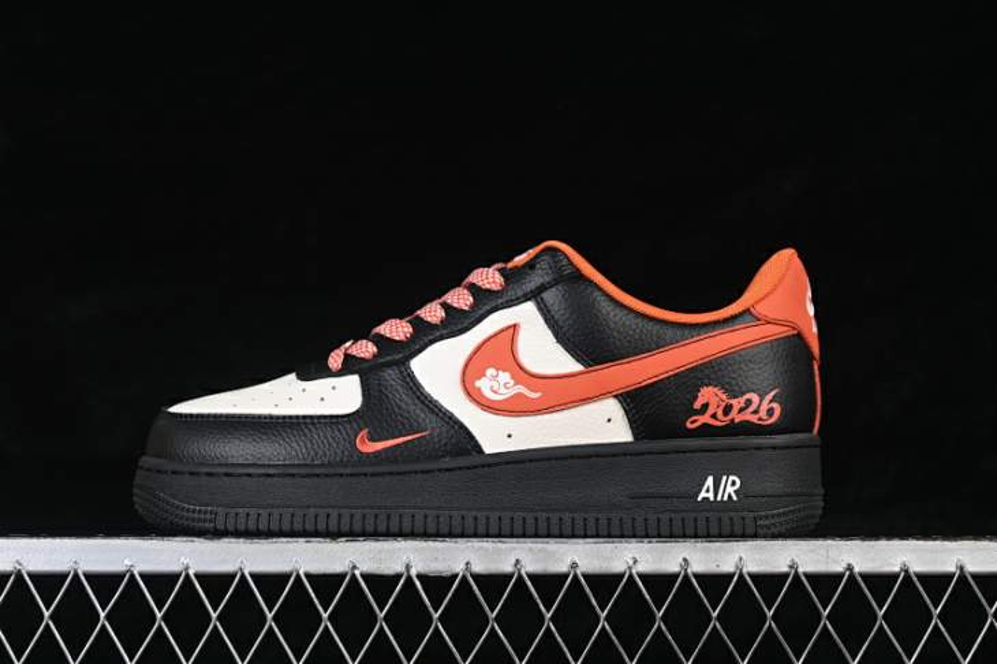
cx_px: 498
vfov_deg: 18.2
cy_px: 332
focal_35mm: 75
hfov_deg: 27.0
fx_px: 2076
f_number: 7.1
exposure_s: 1/60
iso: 160
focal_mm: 50
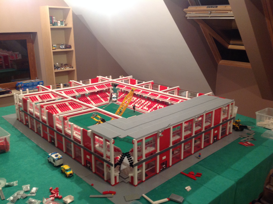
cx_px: 136
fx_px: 276
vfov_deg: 40.6
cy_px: 102
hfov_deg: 52.7
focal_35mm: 35
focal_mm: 4.28
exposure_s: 1/15
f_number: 2.4
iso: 160
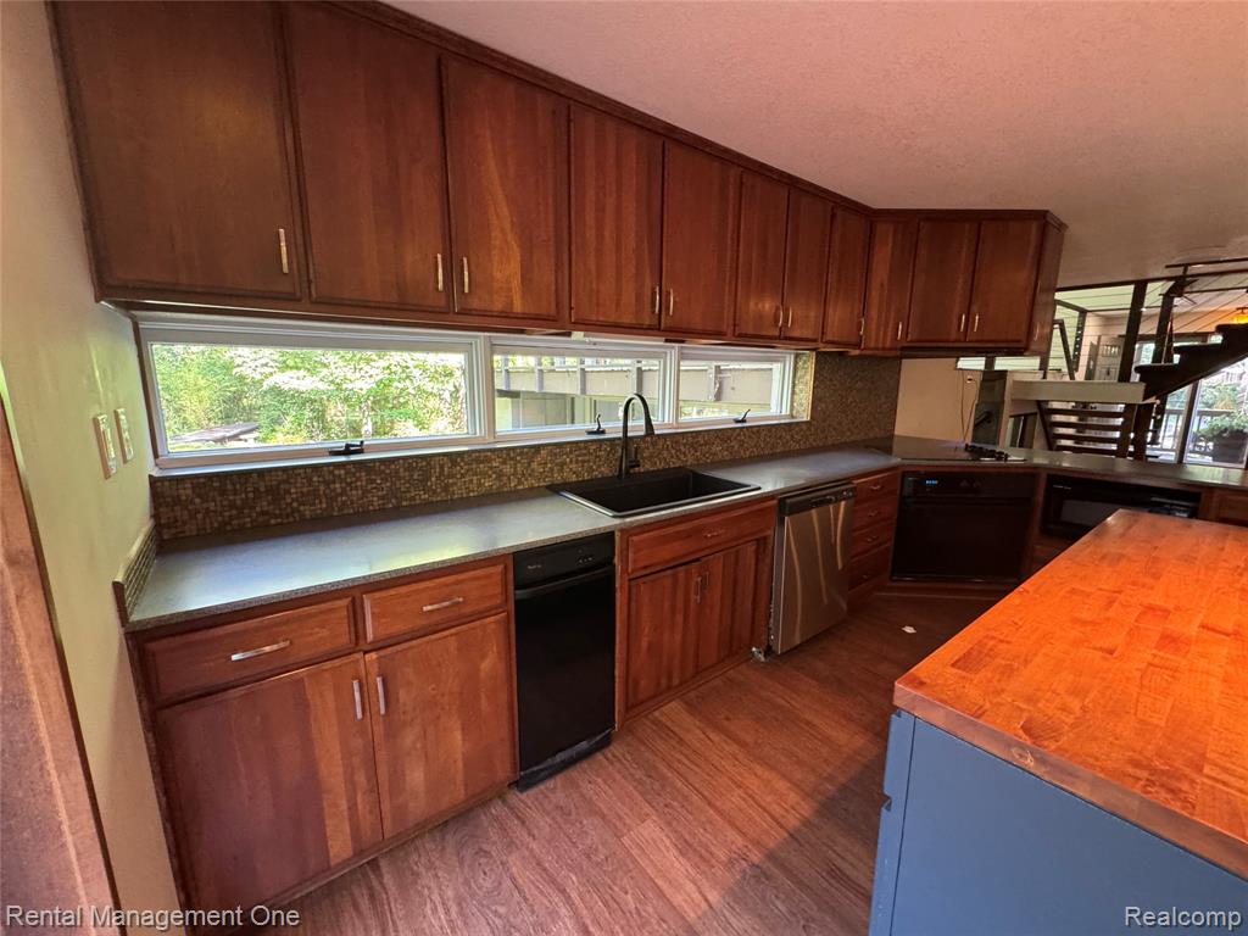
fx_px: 505
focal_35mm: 14
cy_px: 468
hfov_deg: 102.1
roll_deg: -1.2
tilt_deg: -10.7
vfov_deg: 85.7
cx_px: 624
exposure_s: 1/60
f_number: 2.2
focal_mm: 2.22
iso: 500
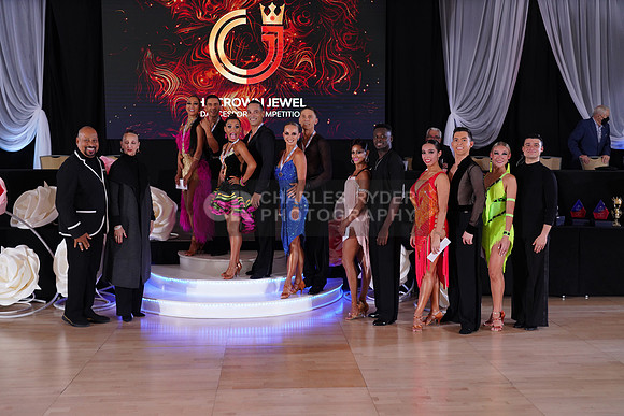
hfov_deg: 51.9
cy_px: 208
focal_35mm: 37
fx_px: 641
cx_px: 312
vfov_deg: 36.0
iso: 1600
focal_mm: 37
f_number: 5
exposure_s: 1/200
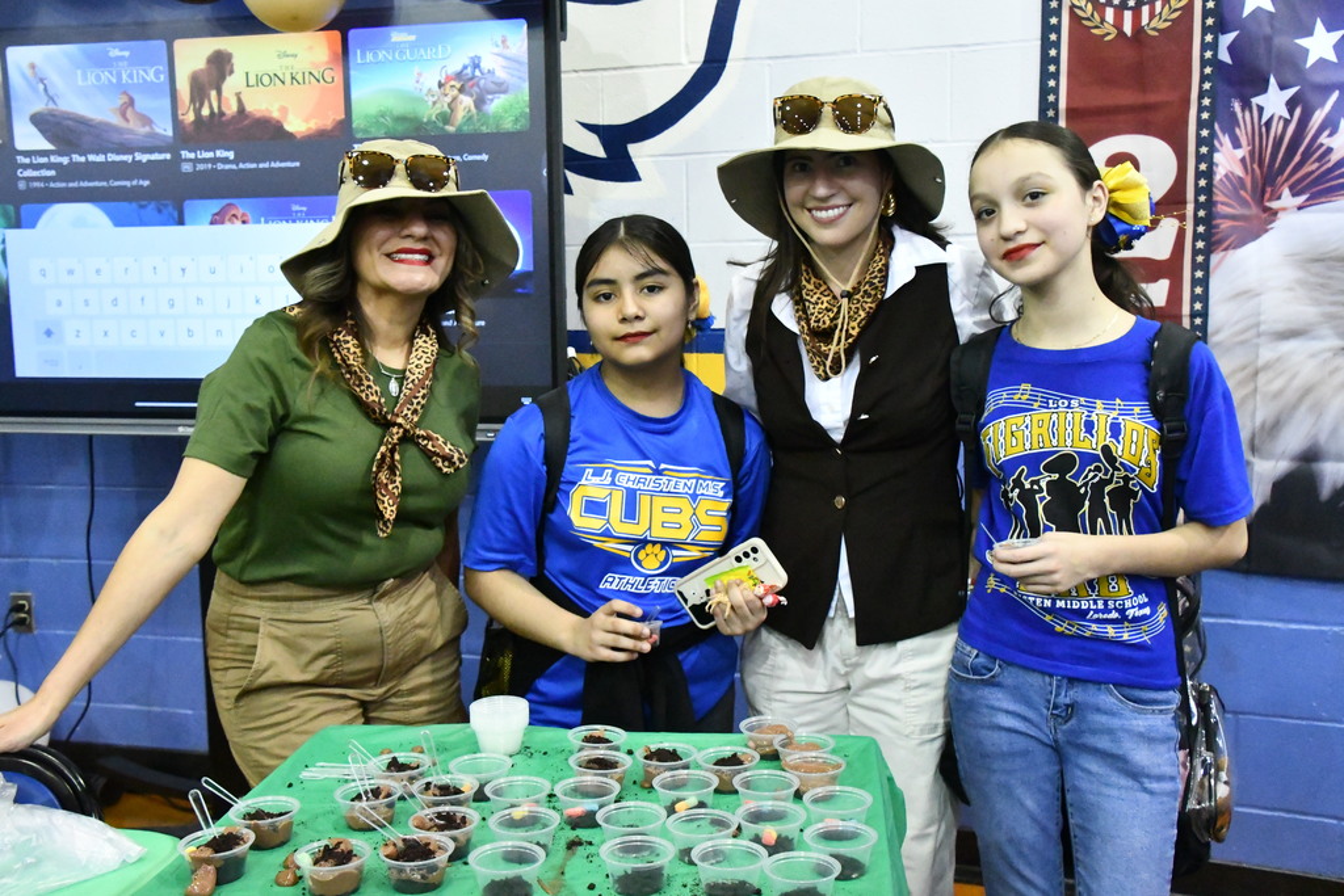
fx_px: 1344
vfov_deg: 36.9
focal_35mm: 36
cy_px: 448
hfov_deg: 53.1
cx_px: 672
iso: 16000
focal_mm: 24
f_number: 8
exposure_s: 1/250
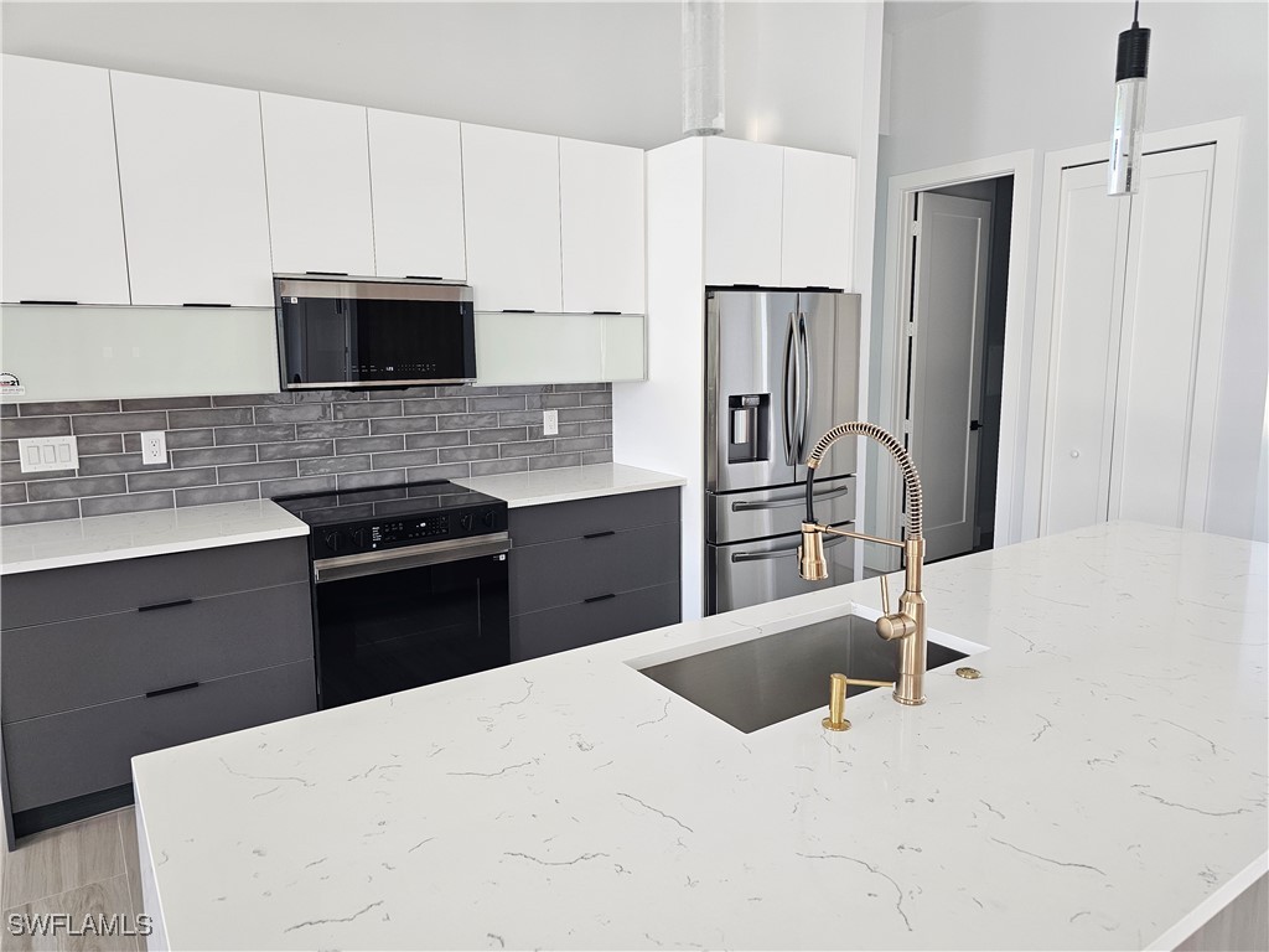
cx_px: 634
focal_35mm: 23
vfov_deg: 58.9
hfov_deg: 73.9
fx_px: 843
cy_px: 476
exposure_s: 1/120
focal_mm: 6.3
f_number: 1.7
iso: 200
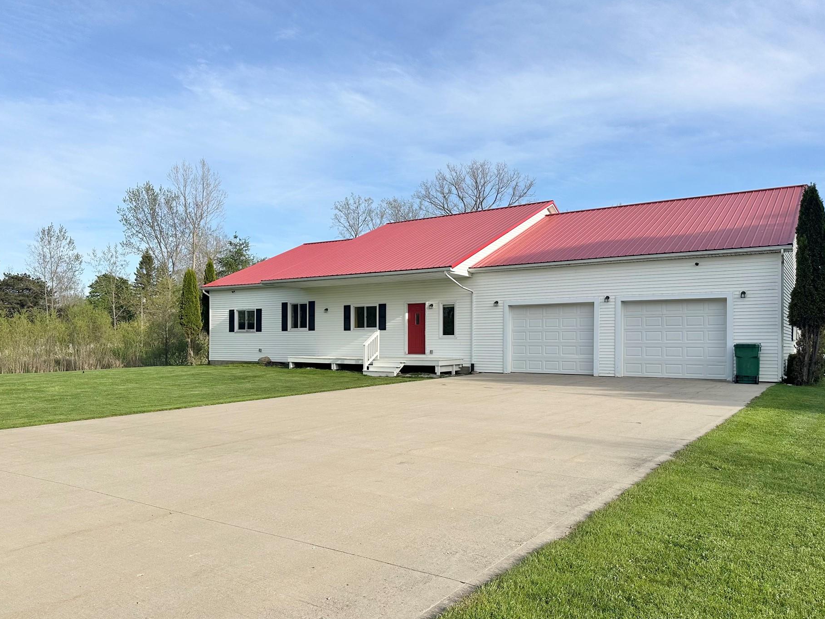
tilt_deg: -0.6
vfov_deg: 51.3
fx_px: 643
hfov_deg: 65.2
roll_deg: -1.6
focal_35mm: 27
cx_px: 381
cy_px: 339
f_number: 1.78
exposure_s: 1/4762
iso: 80
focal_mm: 6.86
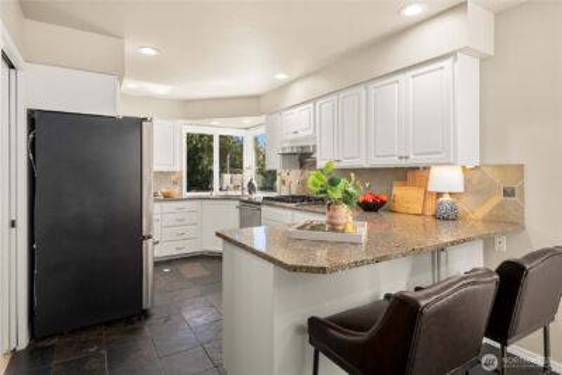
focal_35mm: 18
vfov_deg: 67.4
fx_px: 281
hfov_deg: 90.0
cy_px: 188
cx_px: 281
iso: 640
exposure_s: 1/30
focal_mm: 18
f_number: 7.1
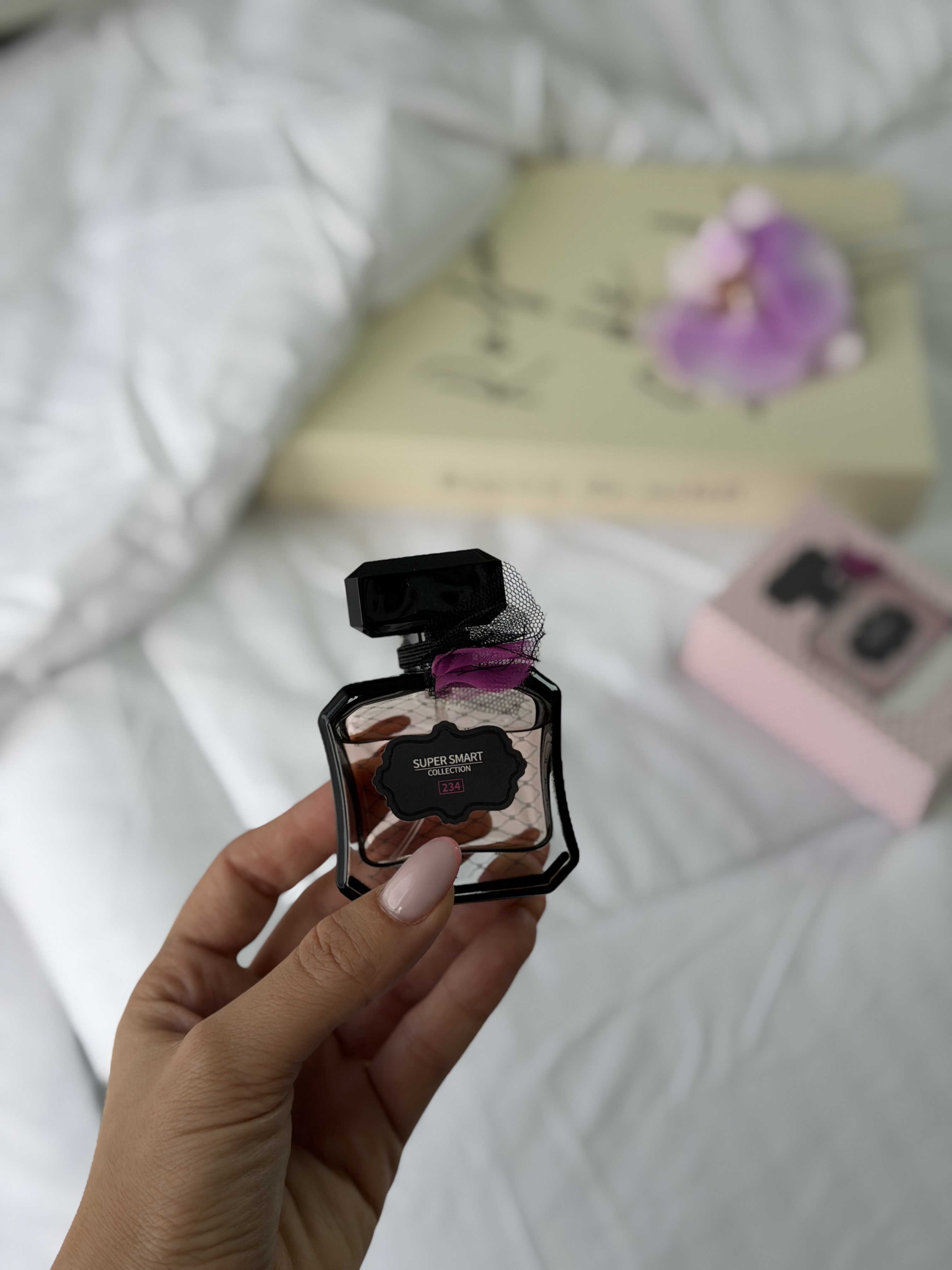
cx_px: 476
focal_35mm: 48
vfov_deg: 39.7
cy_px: 635
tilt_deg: -54.6
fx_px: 1760
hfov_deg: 30.3
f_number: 1.78
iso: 64
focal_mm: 6.76
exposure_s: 1/396
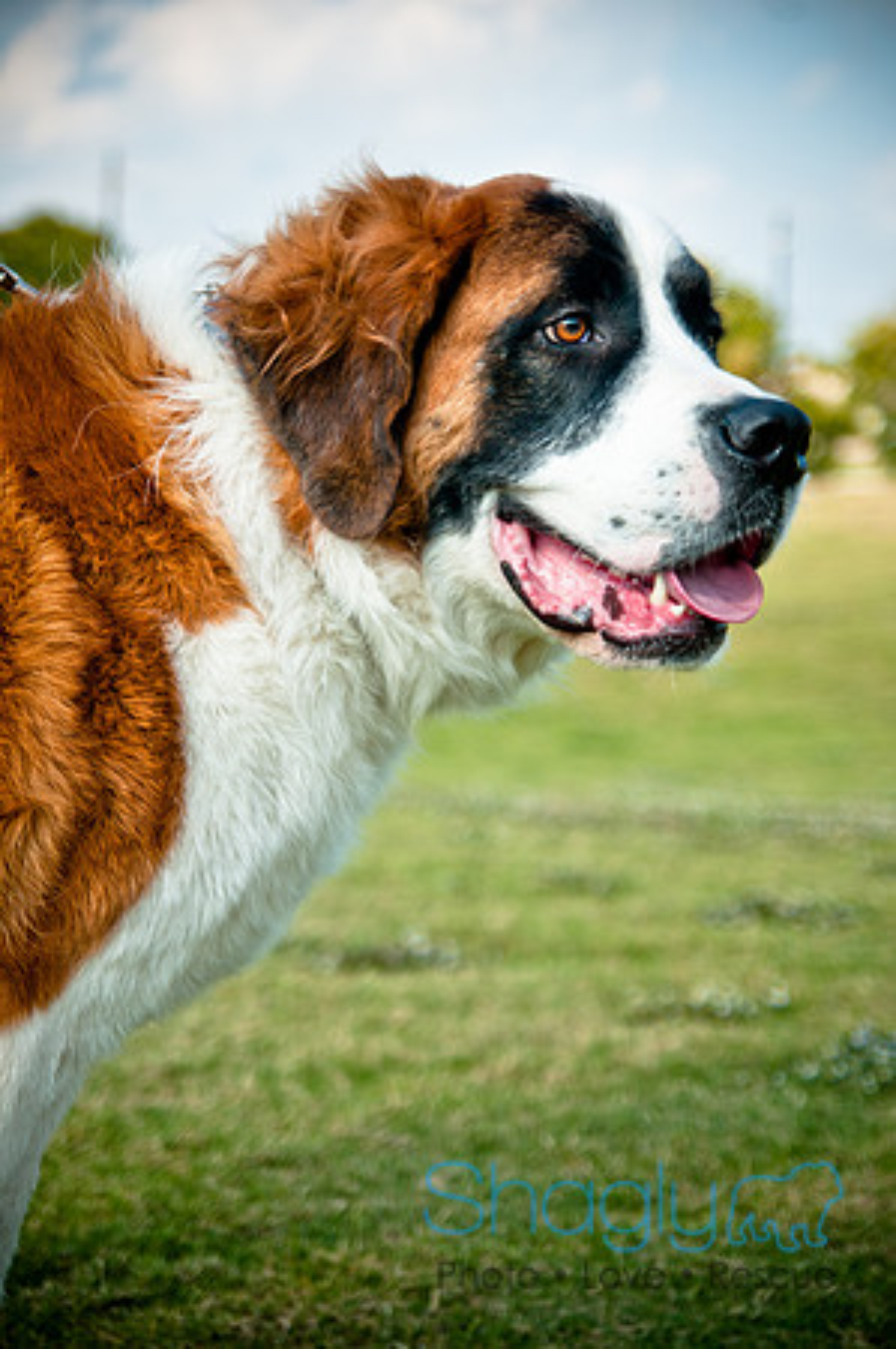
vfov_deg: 27.0
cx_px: 448
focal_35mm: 75
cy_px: 674
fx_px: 2806
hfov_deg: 18.1
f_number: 2.8
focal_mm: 50
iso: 200
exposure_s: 1/1250
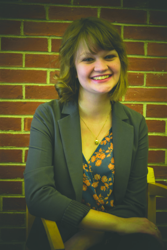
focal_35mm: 54
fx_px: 376
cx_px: 84
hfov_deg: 25.1
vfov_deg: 36.9
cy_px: 125
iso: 400
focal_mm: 36
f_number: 4.8
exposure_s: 1/13
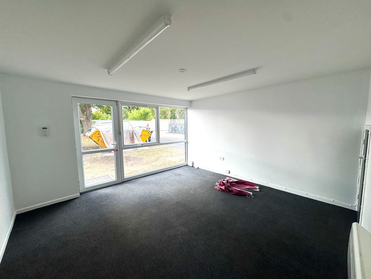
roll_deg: +0.9
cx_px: 186
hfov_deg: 102.1
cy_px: 140
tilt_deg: -7.1
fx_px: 150
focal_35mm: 14
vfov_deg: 85.7
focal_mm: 2.22
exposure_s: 1/127
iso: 40
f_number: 2.2
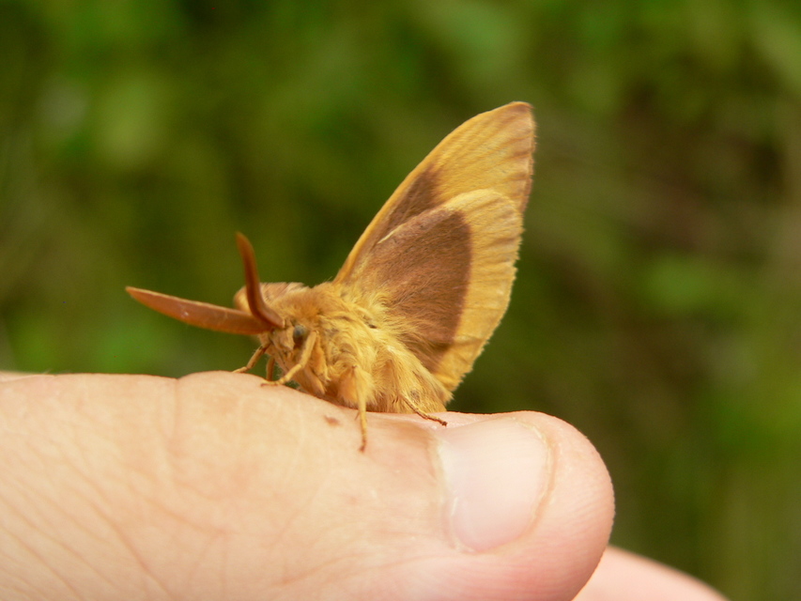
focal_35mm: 100
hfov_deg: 19.6
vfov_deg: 14.8
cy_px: 300
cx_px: 400
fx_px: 2314
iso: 80
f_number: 4
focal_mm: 16.6
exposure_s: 1/320
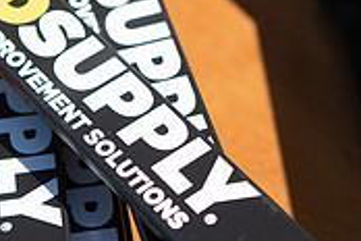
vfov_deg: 6.6
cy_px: 16
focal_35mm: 207
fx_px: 2076
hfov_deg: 9.9
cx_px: 255
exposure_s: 1/2500
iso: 250
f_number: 4
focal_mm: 62
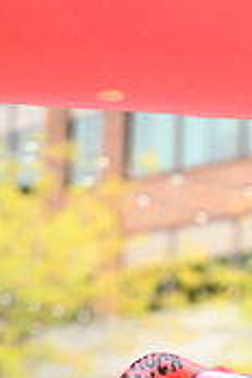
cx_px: 286
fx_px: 3979
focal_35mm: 379
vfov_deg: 5.4
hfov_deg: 3.6
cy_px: 517
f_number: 2.8
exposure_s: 1/1600
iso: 640
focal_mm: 120
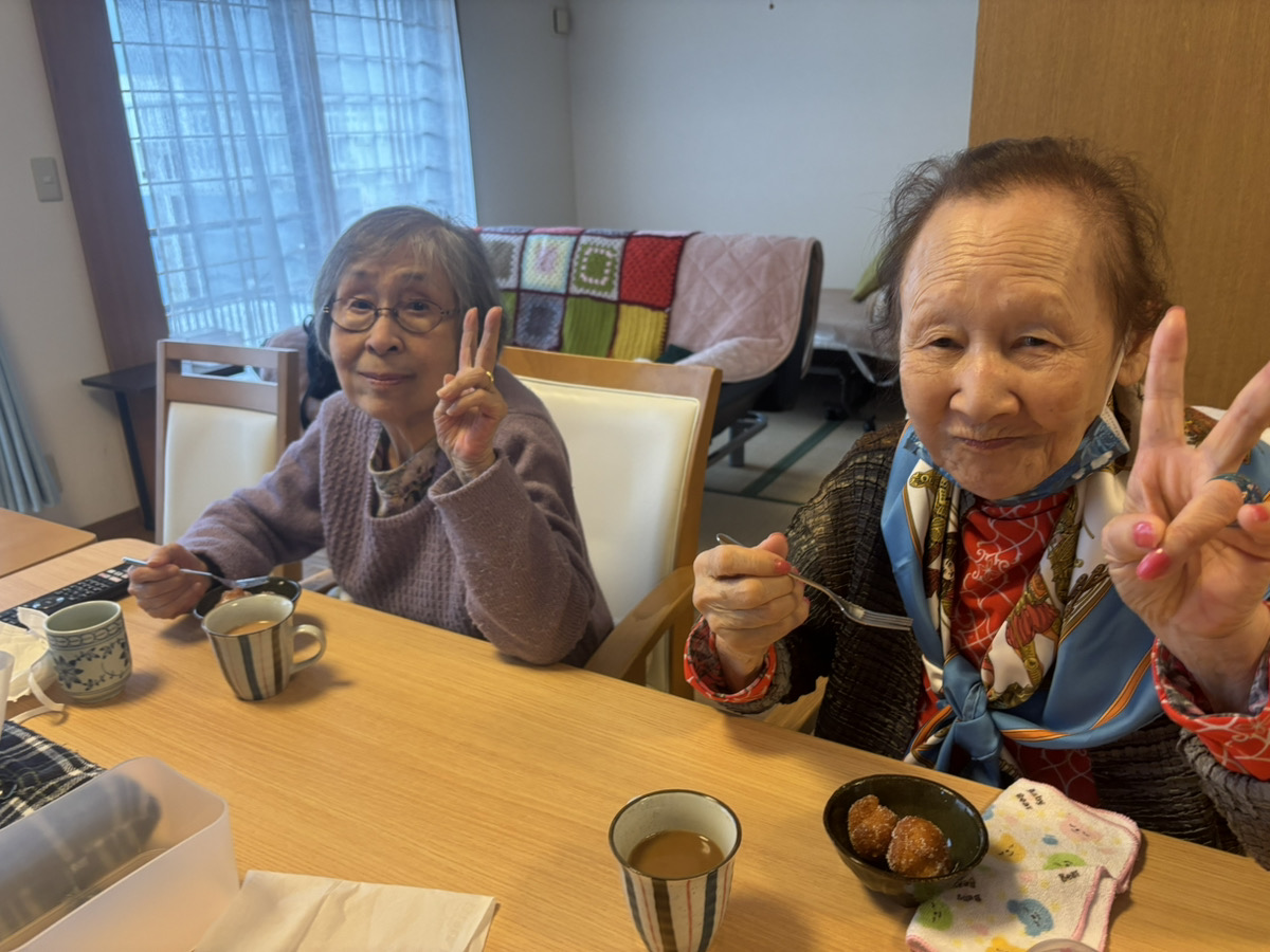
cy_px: 476
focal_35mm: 26
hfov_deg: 67.3
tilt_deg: -19.2
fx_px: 954
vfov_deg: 53.1
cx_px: 635
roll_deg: +1.3
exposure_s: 1/50
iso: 160
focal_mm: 5.96
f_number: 1.6
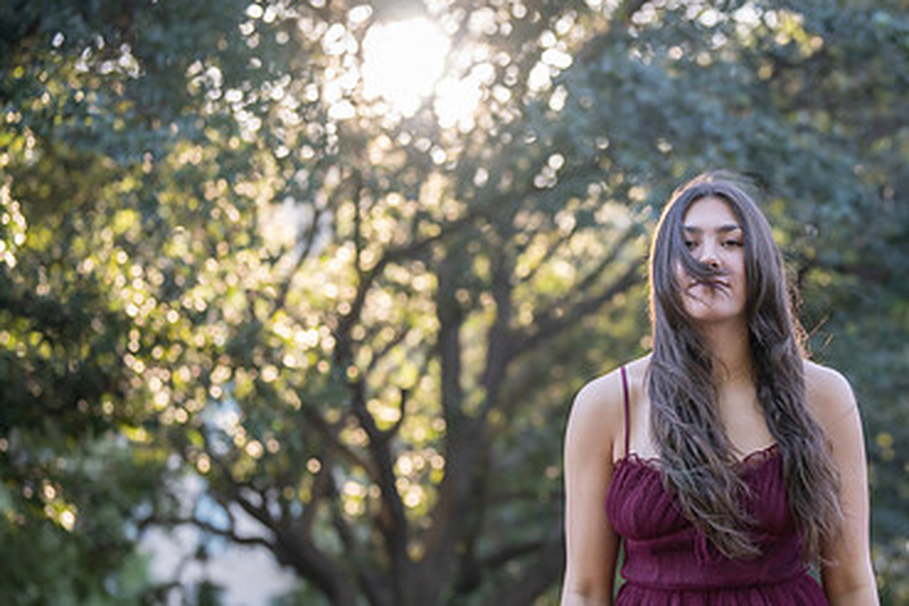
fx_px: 2777
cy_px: 386
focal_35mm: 110
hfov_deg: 18.5
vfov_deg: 12.4
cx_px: 623
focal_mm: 70
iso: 320
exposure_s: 1/320
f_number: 2.8
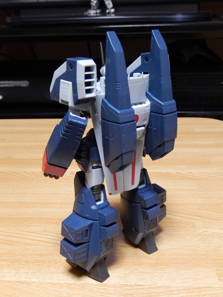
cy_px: 148
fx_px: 352
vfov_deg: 45.8
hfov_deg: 35.1
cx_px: 112
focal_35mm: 41
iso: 500
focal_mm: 7.3
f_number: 4.2
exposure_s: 1/8
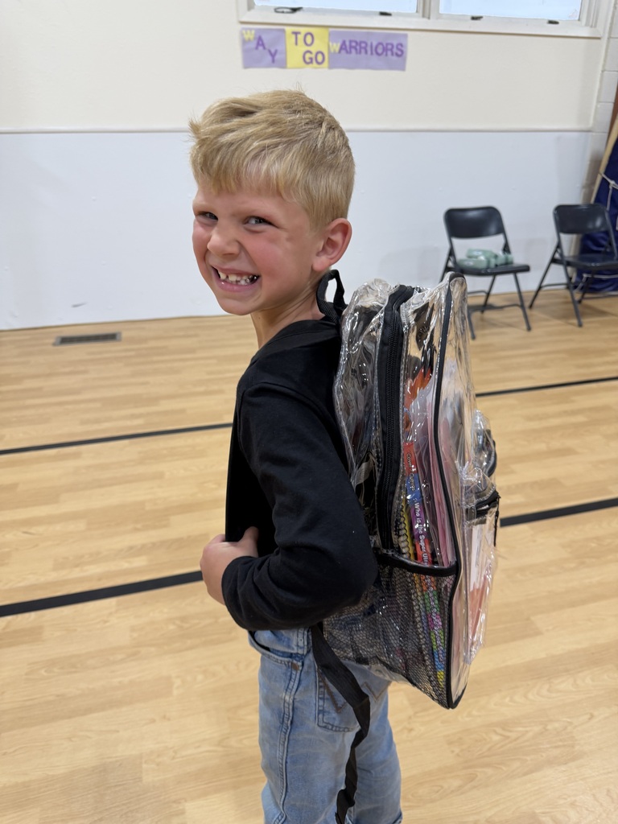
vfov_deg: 71.6
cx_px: 309
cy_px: 412
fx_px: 571
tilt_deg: -25.0
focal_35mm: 24
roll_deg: -0.4
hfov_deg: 56.8
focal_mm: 6.76
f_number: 1.78
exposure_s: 1/120
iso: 100
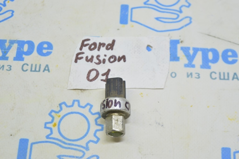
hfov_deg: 24.6
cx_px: 120
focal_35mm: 82
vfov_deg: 16.5
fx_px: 547
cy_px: 80
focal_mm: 55
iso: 400
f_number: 5.6
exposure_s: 1/20
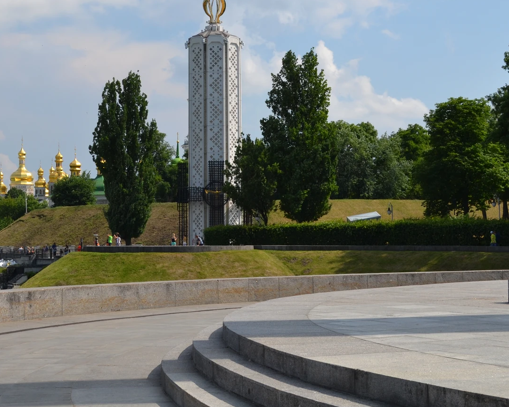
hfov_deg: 26.0
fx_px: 1100
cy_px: 119
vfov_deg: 20.9
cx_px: 206
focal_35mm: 73
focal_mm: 28
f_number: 9
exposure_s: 1/320
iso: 100
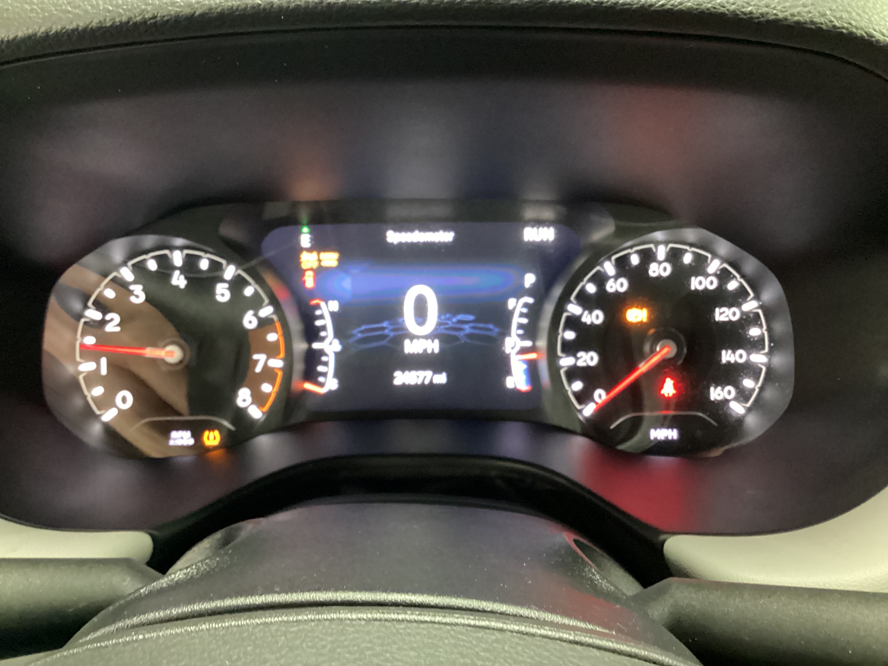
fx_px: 795
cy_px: 333
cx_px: 444
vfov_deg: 45.4
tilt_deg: -28.2
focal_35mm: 31
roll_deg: -0.5
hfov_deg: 58.4
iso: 800
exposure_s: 1/17
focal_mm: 3.3
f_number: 2.4
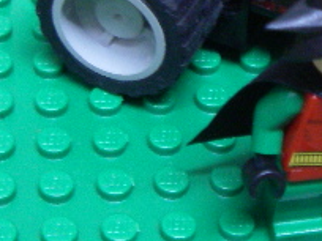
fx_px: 1107
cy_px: -16
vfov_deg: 12.3
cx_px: 284
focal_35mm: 119
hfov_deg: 16.4
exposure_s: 1/4
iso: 250
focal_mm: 6.3
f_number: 3.3
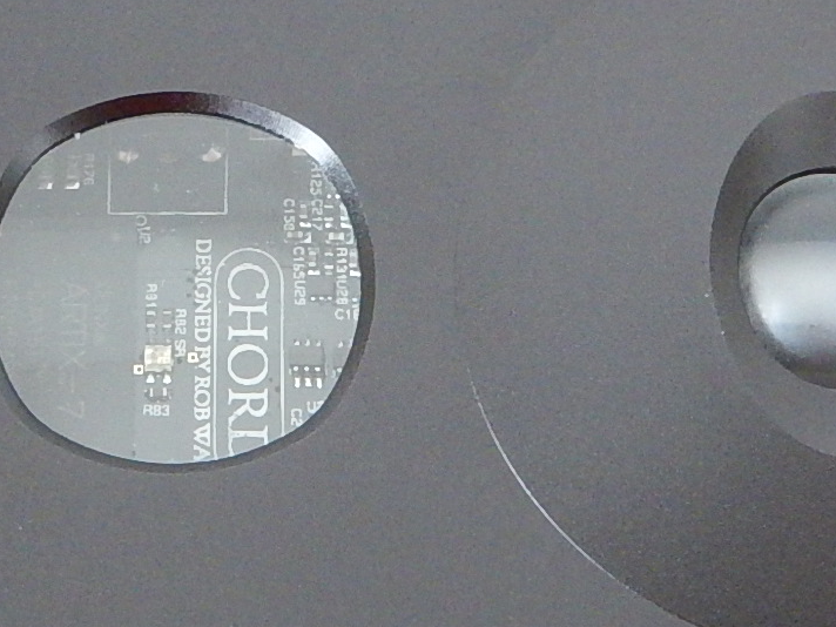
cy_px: 322
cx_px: 326
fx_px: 2850
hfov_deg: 16.7
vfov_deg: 12.6
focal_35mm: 118
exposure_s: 1/5
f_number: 4.2
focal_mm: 6.6
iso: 200
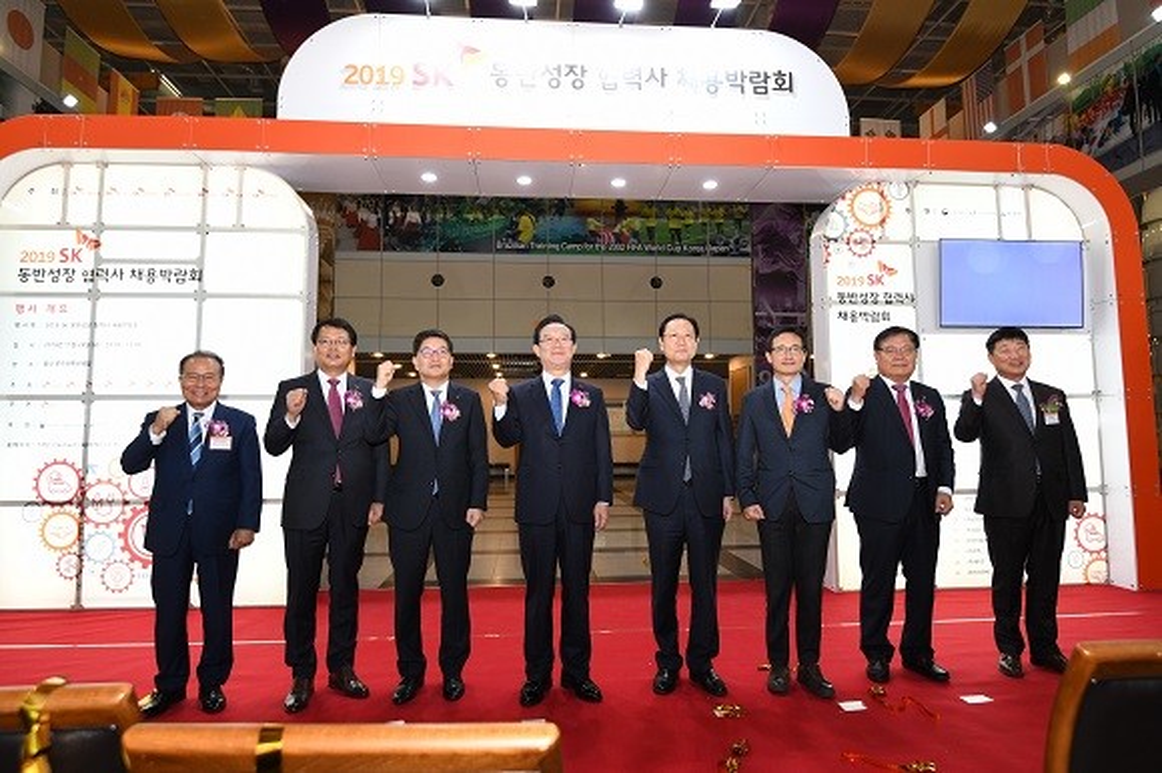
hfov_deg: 84.0
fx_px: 645
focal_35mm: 20
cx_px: 581
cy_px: 386
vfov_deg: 61.9
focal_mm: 20
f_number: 5
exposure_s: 1/125
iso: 1250
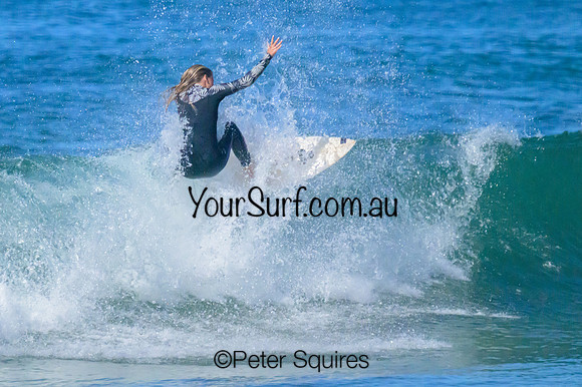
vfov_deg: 1.7
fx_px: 13064
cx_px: 239
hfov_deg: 2.6
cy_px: 180
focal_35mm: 809
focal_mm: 680
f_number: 11
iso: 20000
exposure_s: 1/2000
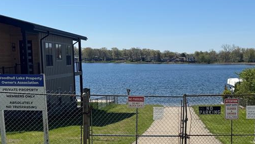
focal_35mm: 53
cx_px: 183
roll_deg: +1.2
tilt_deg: -10.2
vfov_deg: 22.3
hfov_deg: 38.4
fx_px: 358
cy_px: 115
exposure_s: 1/6410
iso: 80
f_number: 1.78
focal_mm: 6.76
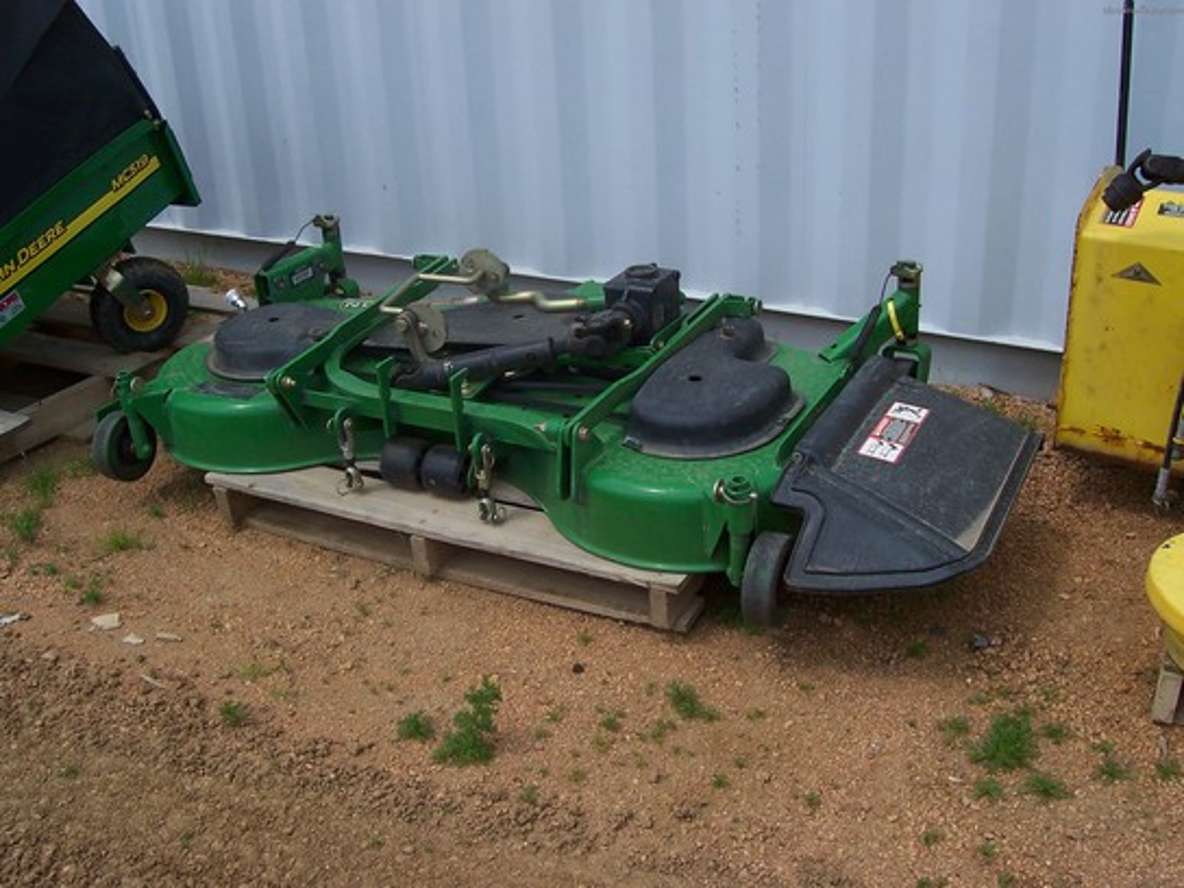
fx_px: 1266
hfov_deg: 50.1
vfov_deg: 38.7
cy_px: 444
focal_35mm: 37
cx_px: 592
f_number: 5.6
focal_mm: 5.6
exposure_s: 1/750
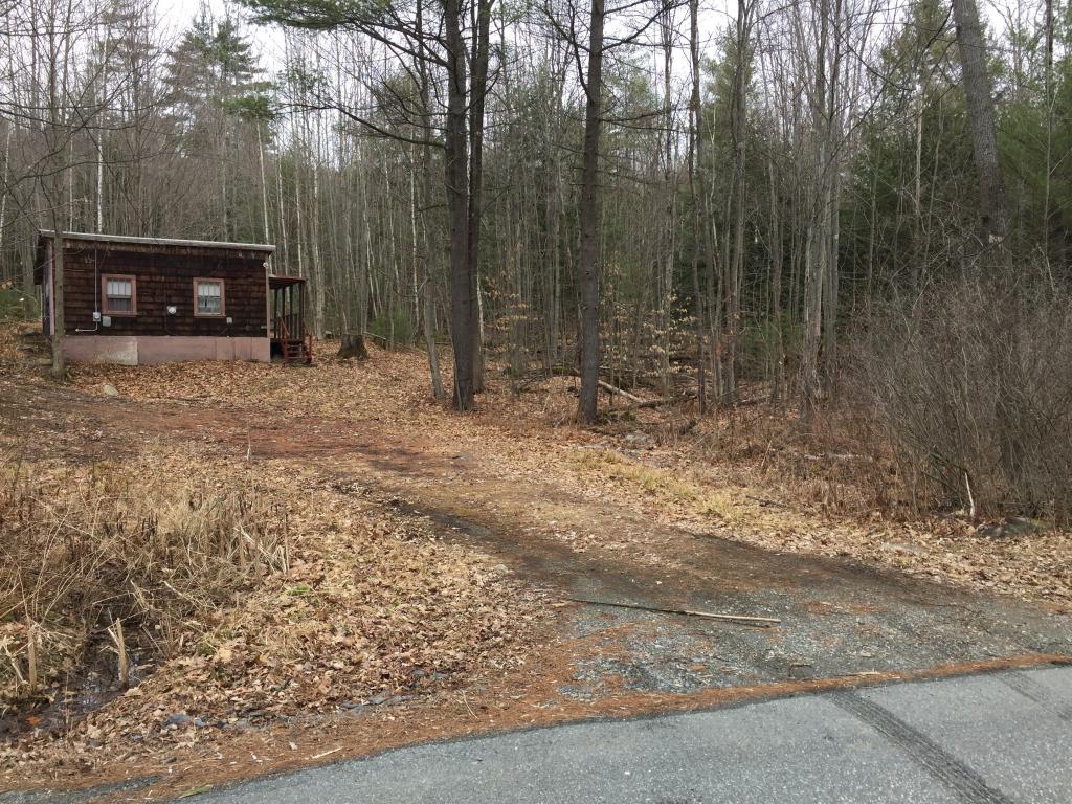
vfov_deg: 48.2
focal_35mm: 29
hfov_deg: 61.7
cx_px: 536
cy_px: 402
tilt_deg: -2.5
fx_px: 898
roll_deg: -0.9
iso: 32
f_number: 2.2
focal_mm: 4.15
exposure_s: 1/412
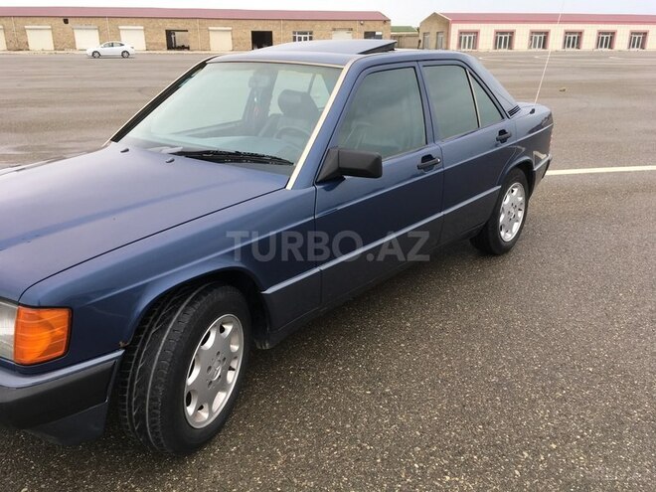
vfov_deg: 48.2
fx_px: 550
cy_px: 246
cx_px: 328
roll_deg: -1.2
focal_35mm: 29
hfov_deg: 61.7
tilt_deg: -19.6
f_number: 2.2
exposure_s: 1/239
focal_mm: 4.15
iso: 25
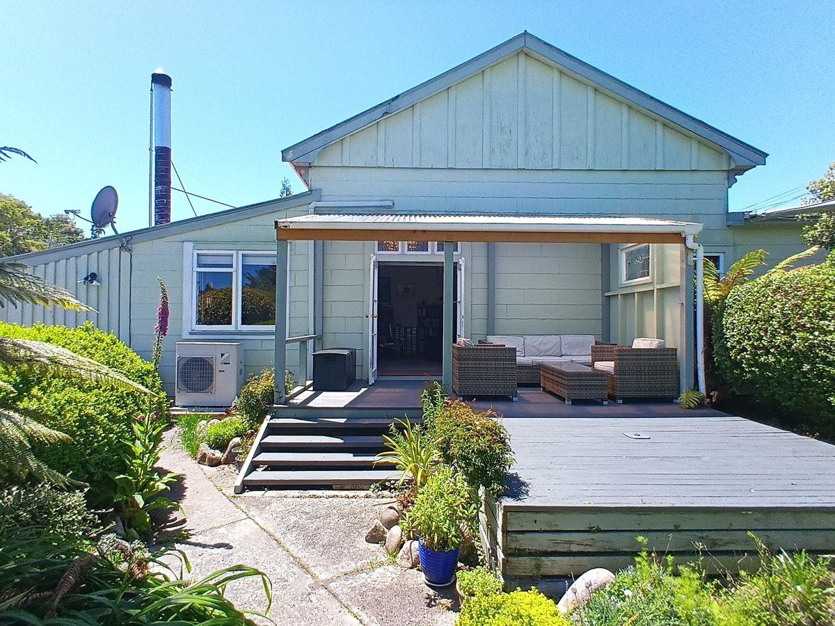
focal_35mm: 22
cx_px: 418
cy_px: 313
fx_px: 531
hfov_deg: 76.4
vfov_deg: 61.1
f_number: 2.2
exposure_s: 1/500
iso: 50
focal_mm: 1.43
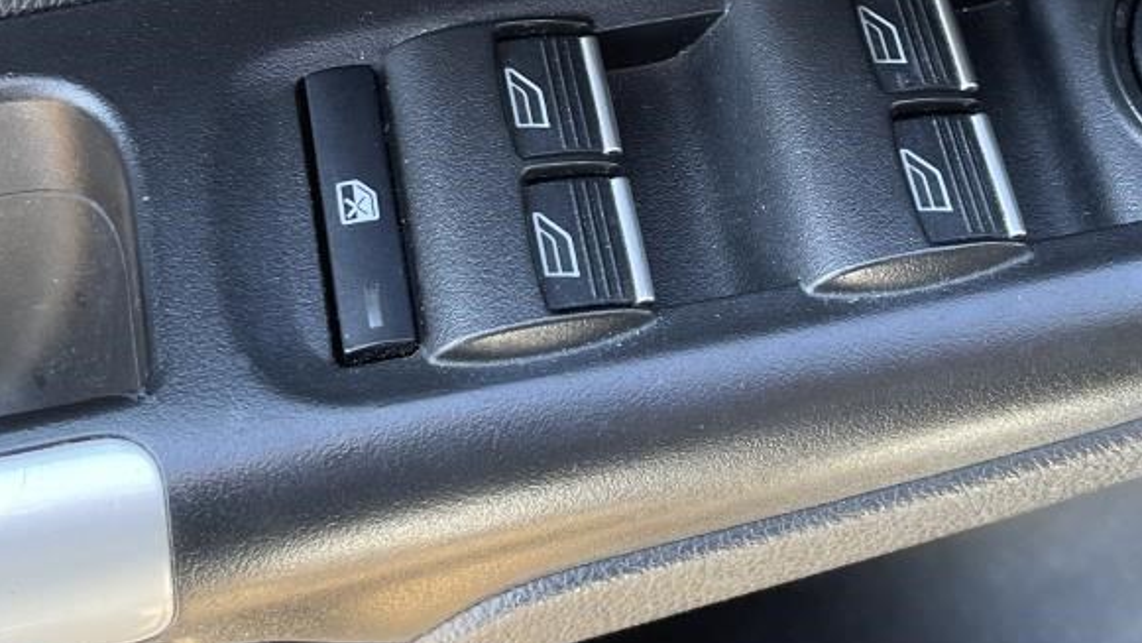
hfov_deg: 34.9
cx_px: 546
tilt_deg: -58.0
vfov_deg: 19.8
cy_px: 106
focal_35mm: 60
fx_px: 1817
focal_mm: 5.1
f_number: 1.6
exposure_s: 1/121
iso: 100
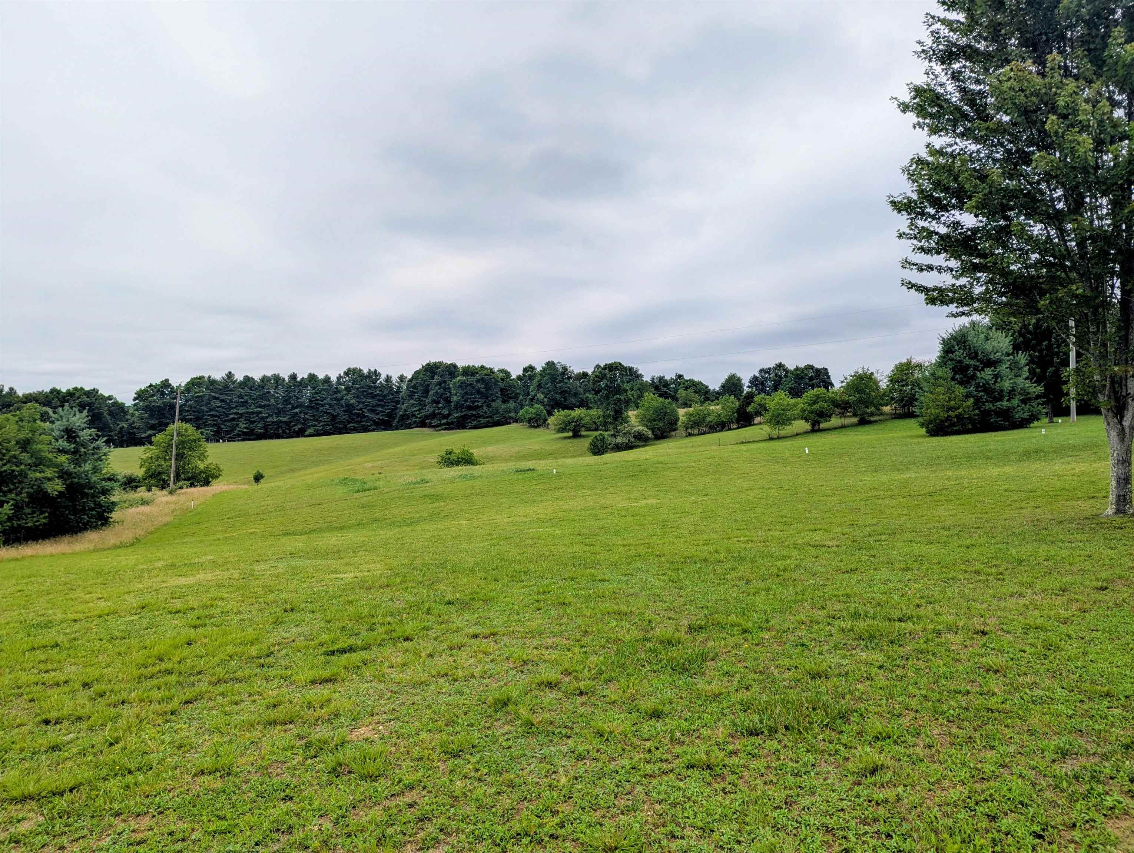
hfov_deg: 71.5
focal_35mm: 24
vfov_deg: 56.9
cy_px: 426
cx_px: 567
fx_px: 787
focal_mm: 6.81
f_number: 1.85
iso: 56
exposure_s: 1/3145
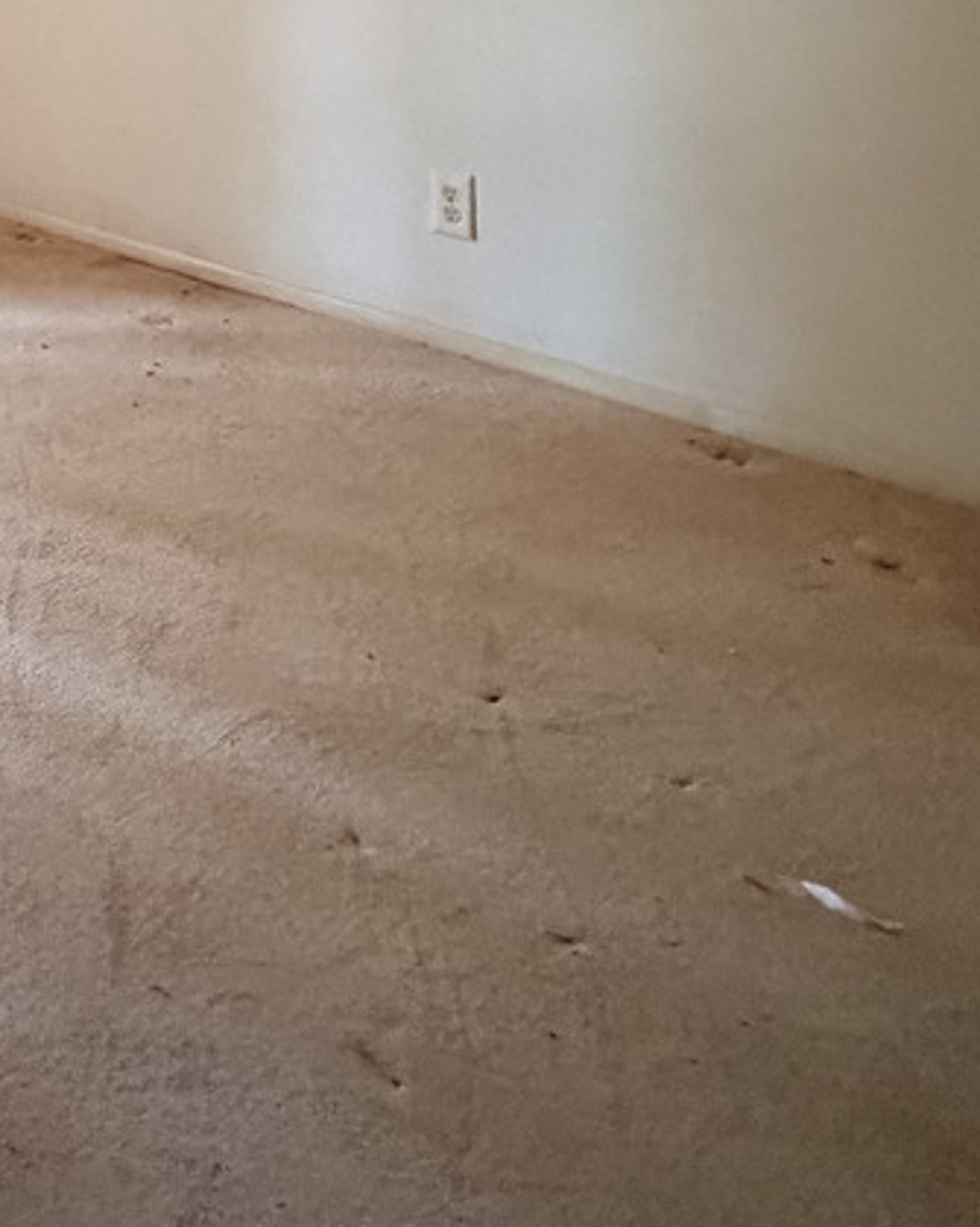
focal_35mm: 47
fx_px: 1705
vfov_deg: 33.0
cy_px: -217
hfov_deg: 25.6
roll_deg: +2.1
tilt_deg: -1.1
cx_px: -412
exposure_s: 1/60
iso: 800
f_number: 2.2
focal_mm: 2.22
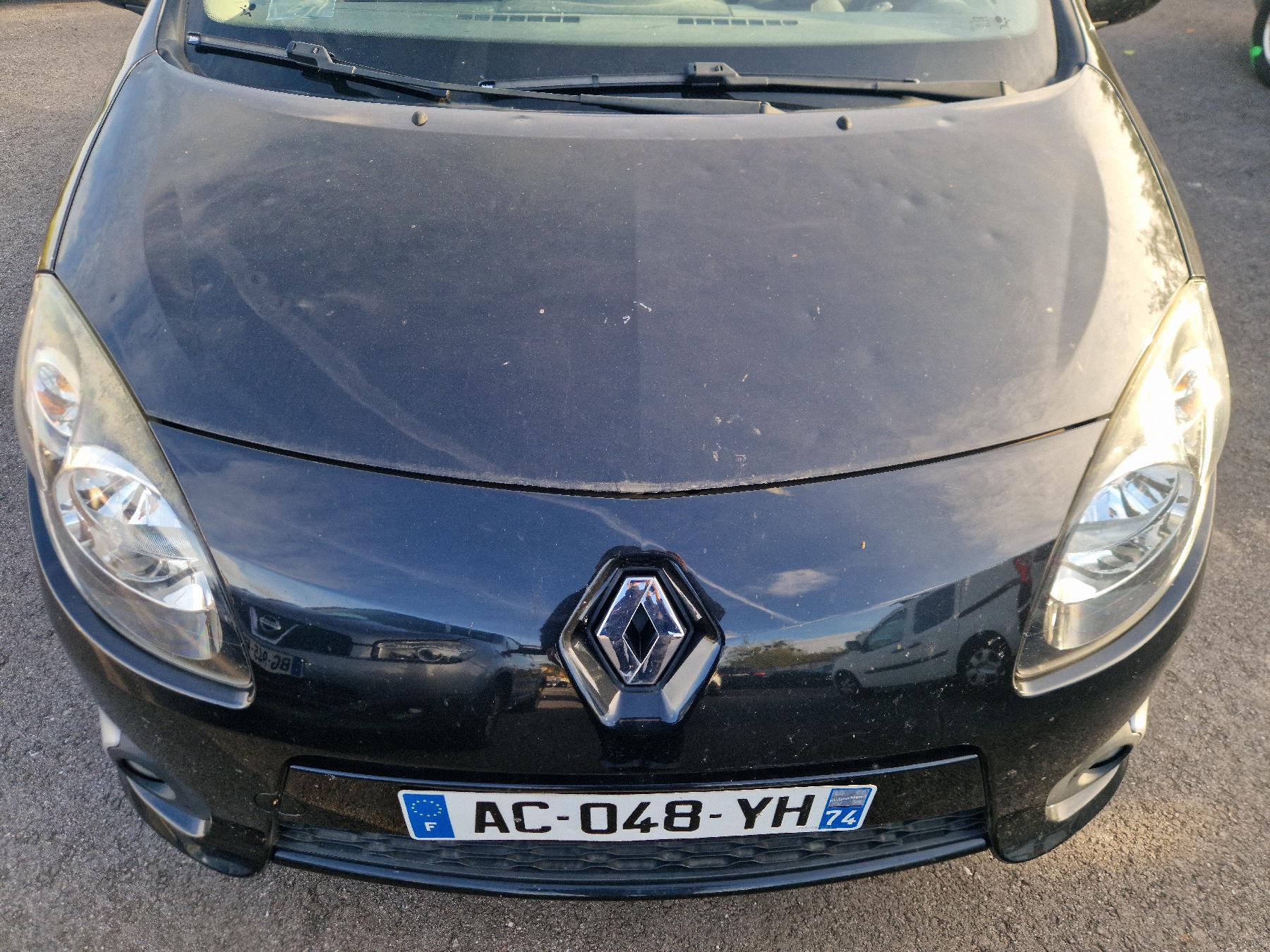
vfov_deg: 58.9
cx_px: 635
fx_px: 844
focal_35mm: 23
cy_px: 476
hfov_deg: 73.9
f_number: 1.8
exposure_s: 1/147
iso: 50
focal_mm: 5.4
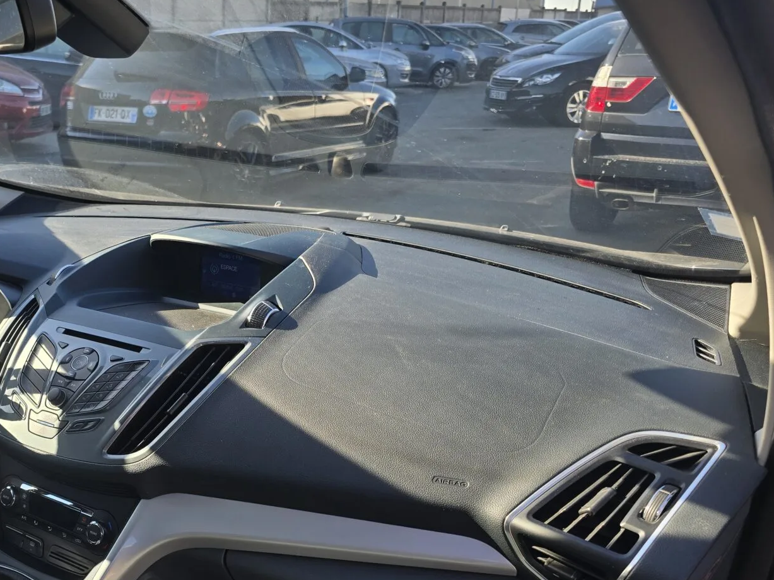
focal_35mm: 36
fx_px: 805
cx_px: 204
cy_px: 441
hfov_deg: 49.5
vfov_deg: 38.5
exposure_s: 1/197
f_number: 1.7
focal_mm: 6.3
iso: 12
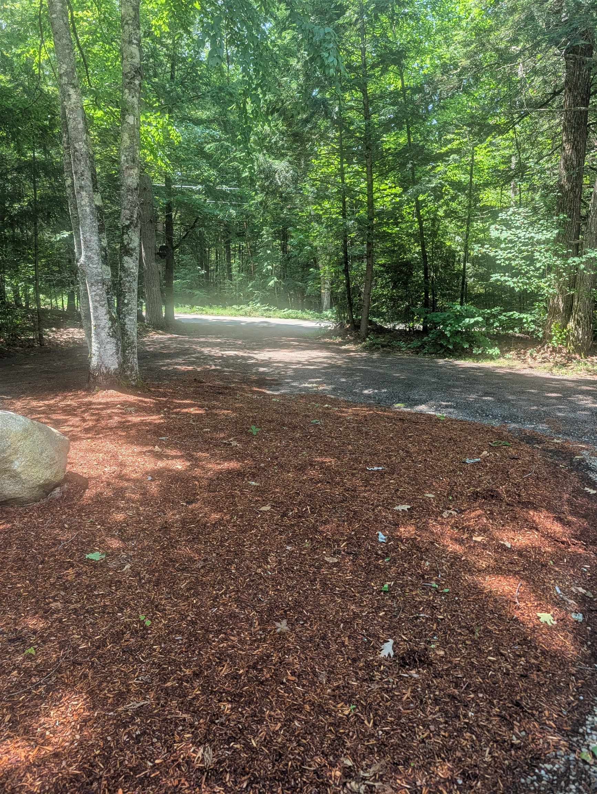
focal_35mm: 24
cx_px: 298
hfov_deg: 56.9
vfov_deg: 71.5
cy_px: 397
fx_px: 551
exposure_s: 1/1160
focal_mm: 6.9
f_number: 1.68
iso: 19
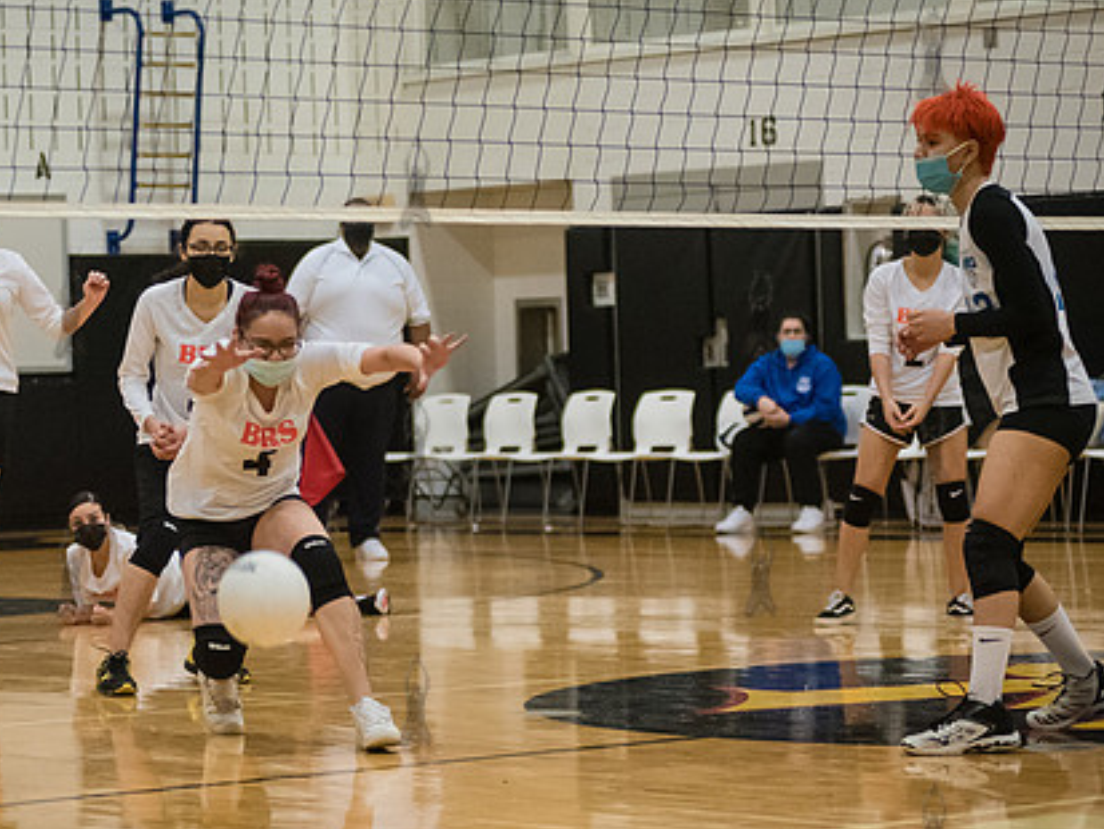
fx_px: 4243
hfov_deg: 14.8
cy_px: 357
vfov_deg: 11.2
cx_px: 269
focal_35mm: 133
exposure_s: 1/400
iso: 5000
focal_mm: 80
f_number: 3.2
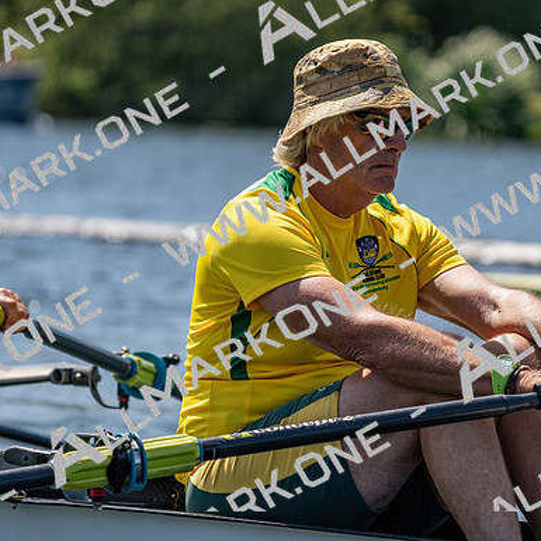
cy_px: 270
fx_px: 6029
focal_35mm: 341
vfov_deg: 5.1
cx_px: 336
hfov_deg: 5.1
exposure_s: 1/2000
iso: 250
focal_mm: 266
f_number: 5.6
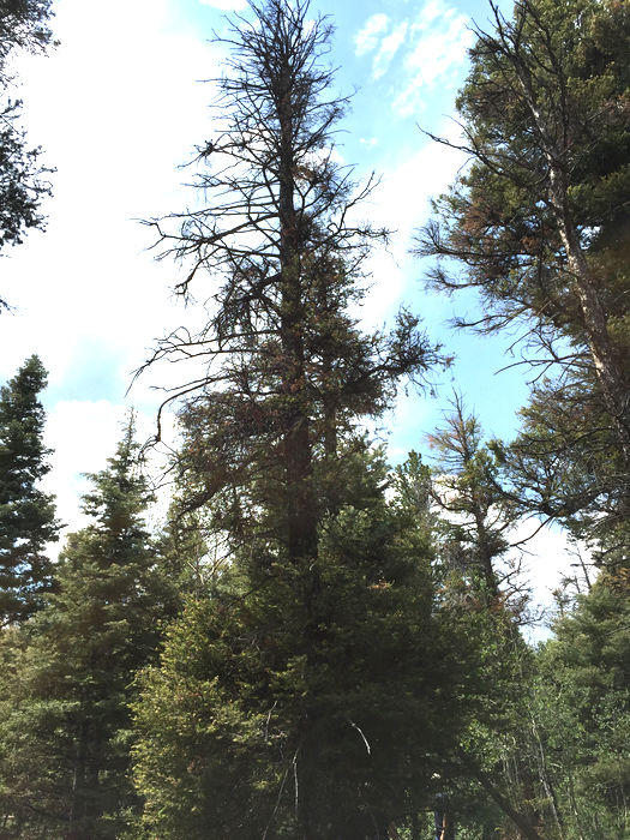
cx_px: 315
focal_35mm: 29
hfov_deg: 48.2
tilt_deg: +31.5
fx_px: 704
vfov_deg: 61.7
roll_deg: -0.3
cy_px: 420
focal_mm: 4.15
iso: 32
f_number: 2.2
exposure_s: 1/4405
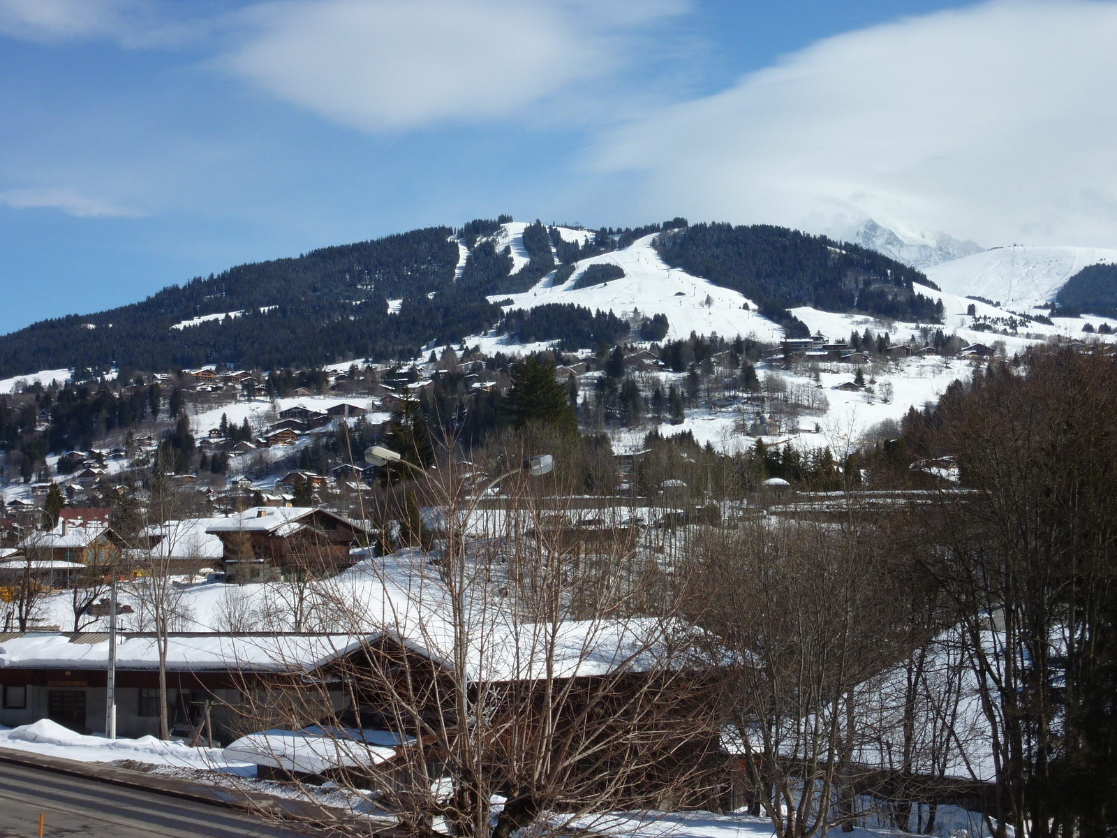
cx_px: 558
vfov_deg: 21.9
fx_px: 2162
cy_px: 419
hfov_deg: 29.0
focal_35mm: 67
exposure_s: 1/800
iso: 100
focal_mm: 11
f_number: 5.6
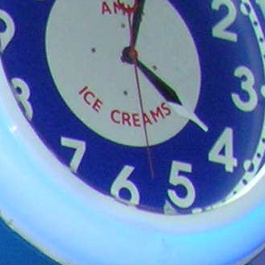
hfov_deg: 6.5
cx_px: -640
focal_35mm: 235
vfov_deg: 6.9
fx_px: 2035
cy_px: 693
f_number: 2.9
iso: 95
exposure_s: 1/60.1
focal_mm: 5.7
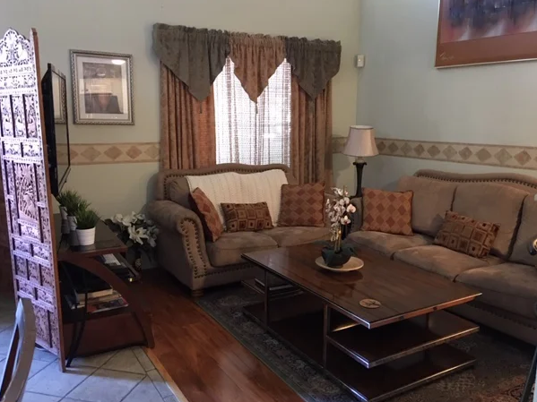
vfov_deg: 45.4
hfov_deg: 58.3
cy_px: 204
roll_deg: +0.0
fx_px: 481
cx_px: 279
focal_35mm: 31
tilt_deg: -10.3
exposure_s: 1/4
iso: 100
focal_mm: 4.15
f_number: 2.2
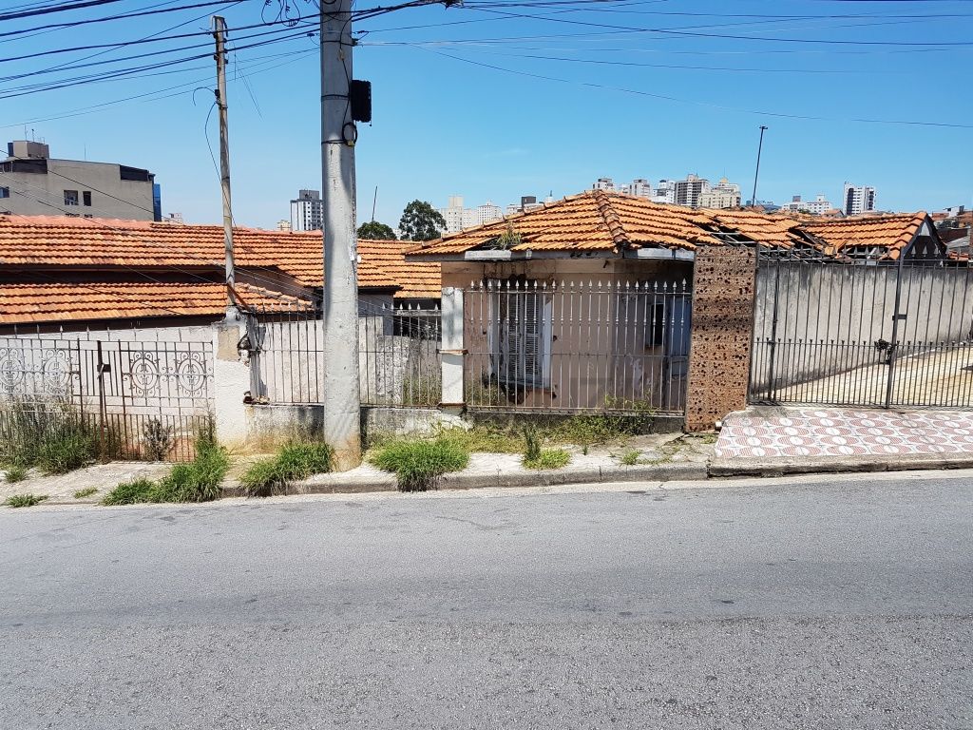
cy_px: 365
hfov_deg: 67.3
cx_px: 486
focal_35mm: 26
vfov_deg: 53.1
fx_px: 731
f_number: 1.7
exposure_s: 1/2036
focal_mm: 4.2
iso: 40
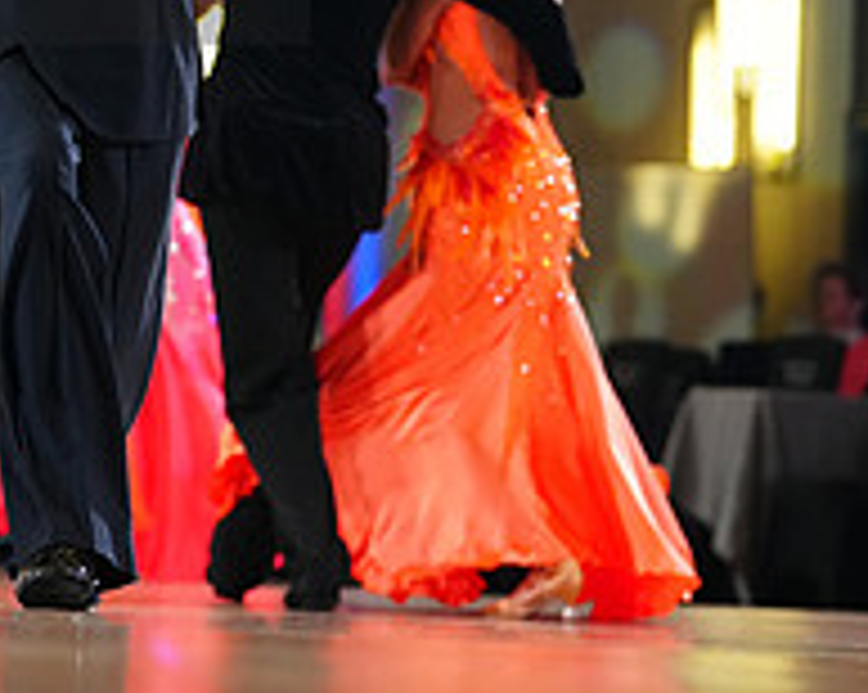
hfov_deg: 6.3
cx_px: -180
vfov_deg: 5.1
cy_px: -74
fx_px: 7827
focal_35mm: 305
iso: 3200
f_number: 3.2
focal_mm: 108
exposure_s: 1/640
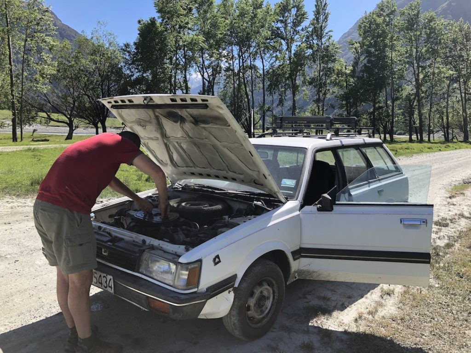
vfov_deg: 49.7
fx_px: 381
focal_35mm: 28
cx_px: 236
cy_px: 176
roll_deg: -0.6
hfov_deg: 63.4
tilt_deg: -7.2
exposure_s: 1/1143
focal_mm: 3.99
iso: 20
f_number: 1.8
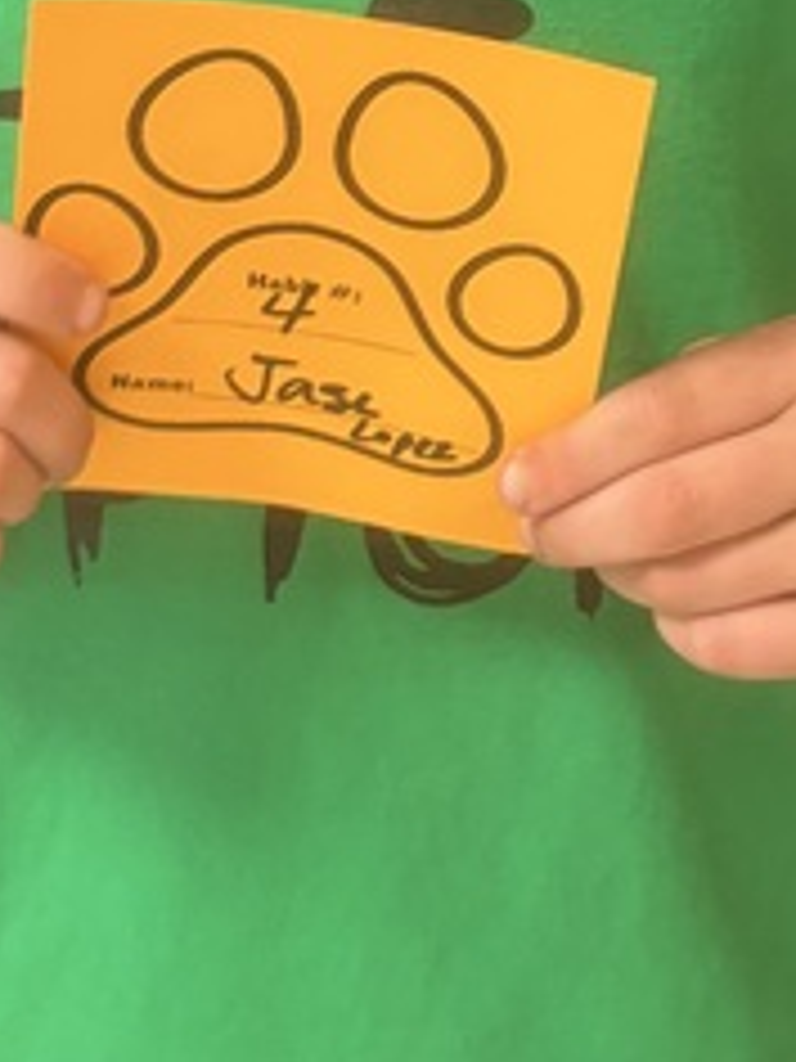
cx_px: 391
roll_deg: -1.7
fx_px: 2698
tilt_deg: -16.0
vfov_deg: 21.1
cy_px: -117
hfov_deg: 16.8
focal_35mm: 88
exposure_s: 1/60
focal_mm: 5.96
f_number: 1.6
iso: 250
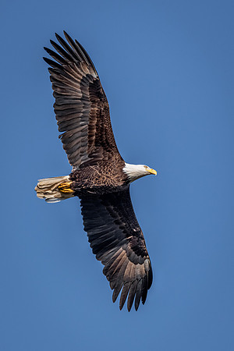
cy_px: 199
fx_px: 9058
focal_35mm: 929
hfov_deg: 1.5
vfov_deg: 2.2
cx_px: 87
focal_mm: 500
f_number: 11
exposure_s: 1/640
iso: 800
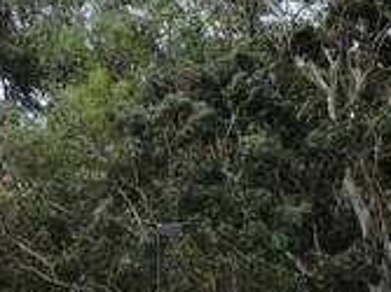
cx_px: 162
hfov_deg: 10.8
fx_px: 2077
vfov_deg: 7.9
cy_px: 458
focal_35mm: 184
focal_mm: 5.4
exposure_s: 1/800
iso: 100
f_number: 3.1
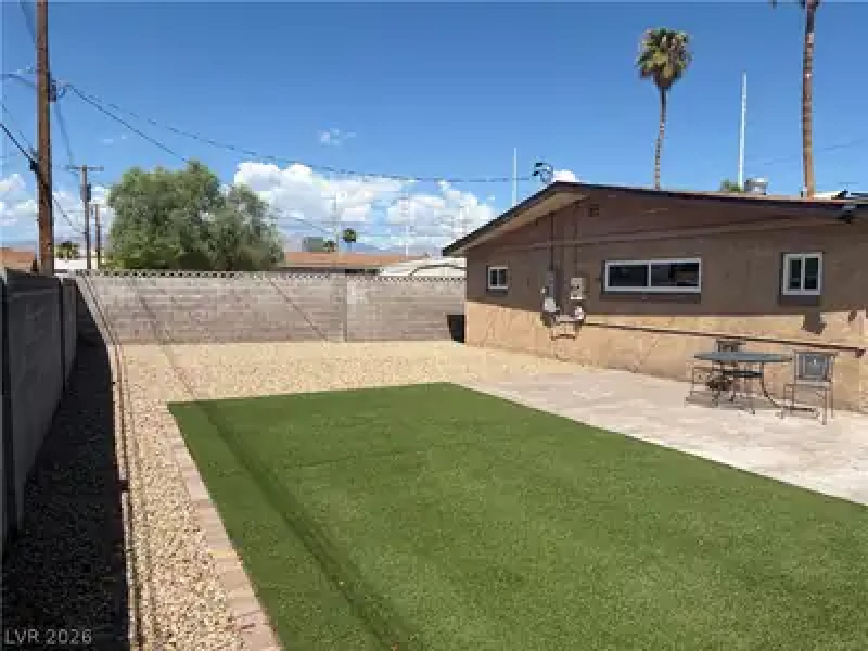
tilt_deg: -3.3
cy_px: 326
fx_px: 652
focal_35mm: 26
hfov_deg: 67.3
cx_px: 434
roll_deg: -0.3
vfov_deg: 53.1
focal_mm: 5.96
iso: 64
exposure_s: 1/5814
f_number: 1.6
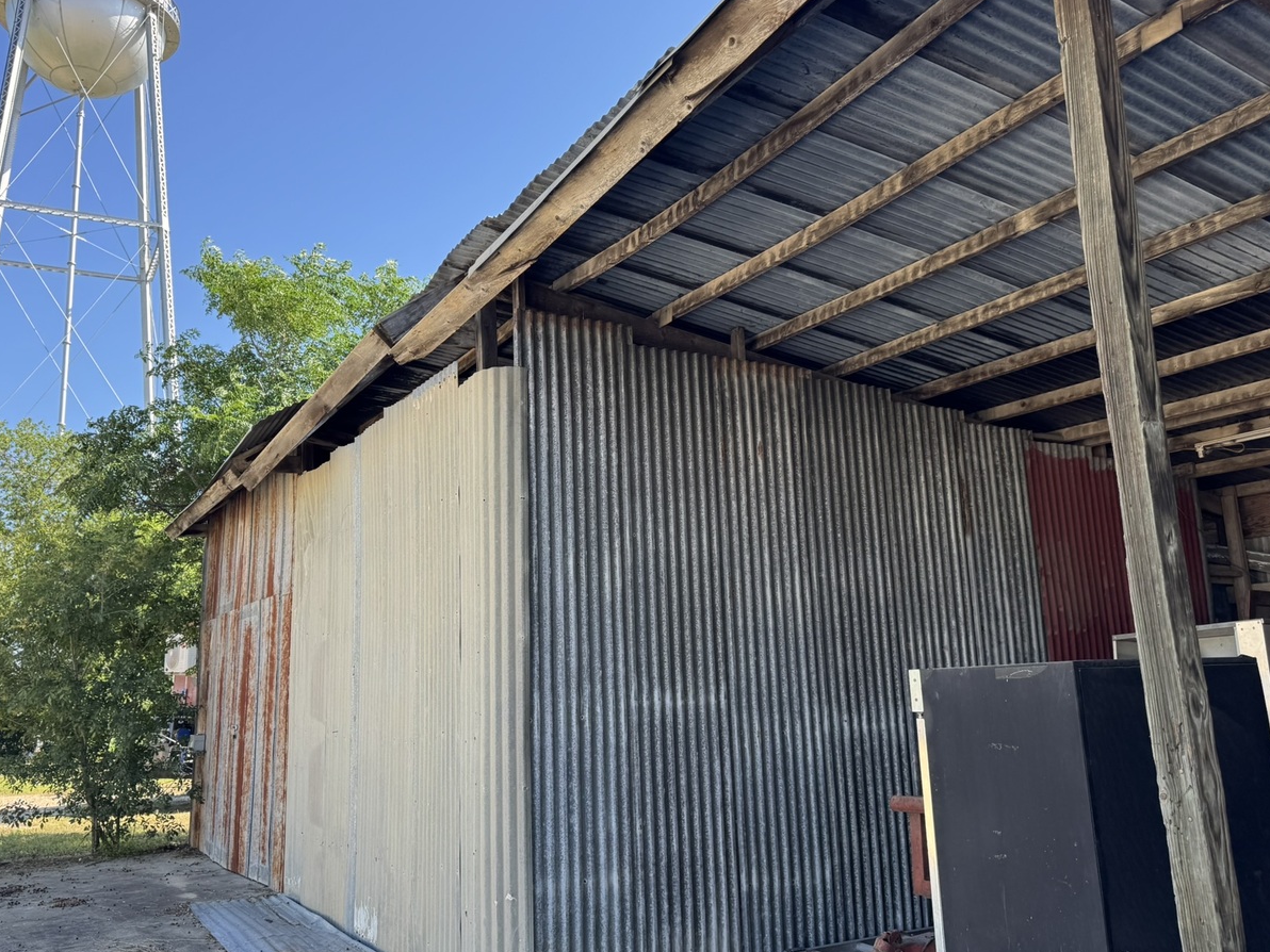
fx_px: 1064
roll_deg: +1.7
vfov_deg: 48.2
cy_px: 452
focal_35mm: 29
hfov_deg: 61.7
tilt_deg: +11.5
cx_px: 620
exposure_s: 1/888
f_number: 1.78
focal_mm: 6.76
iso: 80
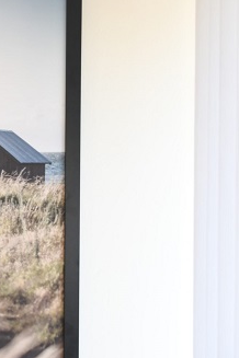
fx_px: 1036
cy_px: 268
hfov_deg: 12.7
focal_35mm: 104
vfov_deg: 19.5
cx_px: -70
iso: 320
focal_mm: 27
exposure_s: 1/60
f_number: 4
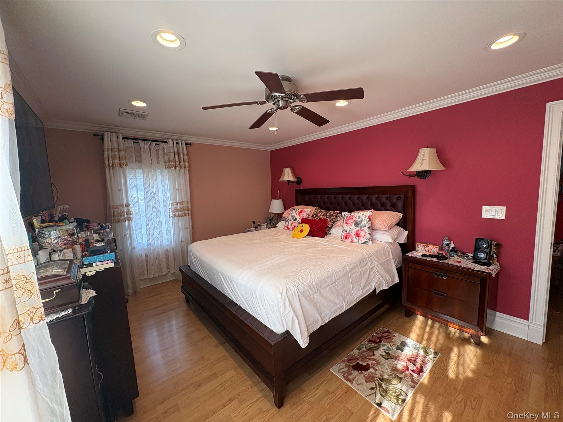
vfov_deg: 85.7
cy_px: 211
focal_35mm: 14
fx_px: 228
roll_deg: +2.0
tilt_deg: -6.0
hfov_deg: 102.1
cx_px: 282
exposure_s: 1/120
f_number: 2.2
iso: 100
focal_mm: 2.22
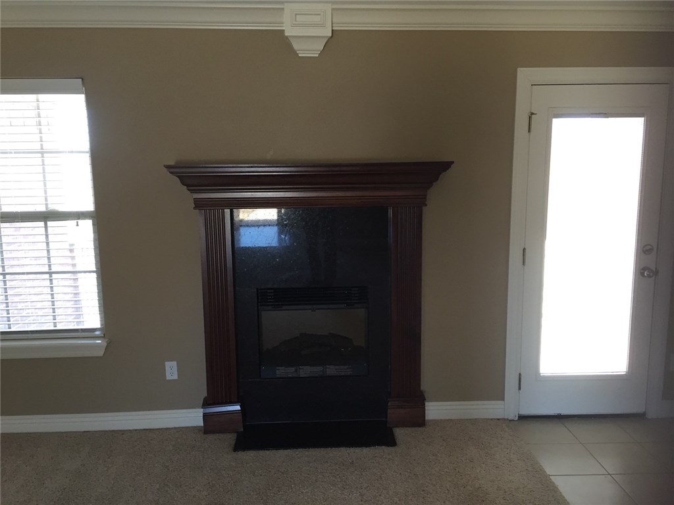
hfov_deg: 61.7
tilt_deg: -10.3
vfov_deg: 48.2
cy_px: 252
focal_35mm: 29
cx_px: 337
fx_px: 565
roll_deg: +0.7
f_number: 2.2
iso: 50
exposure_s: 1/30
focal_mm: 4.15
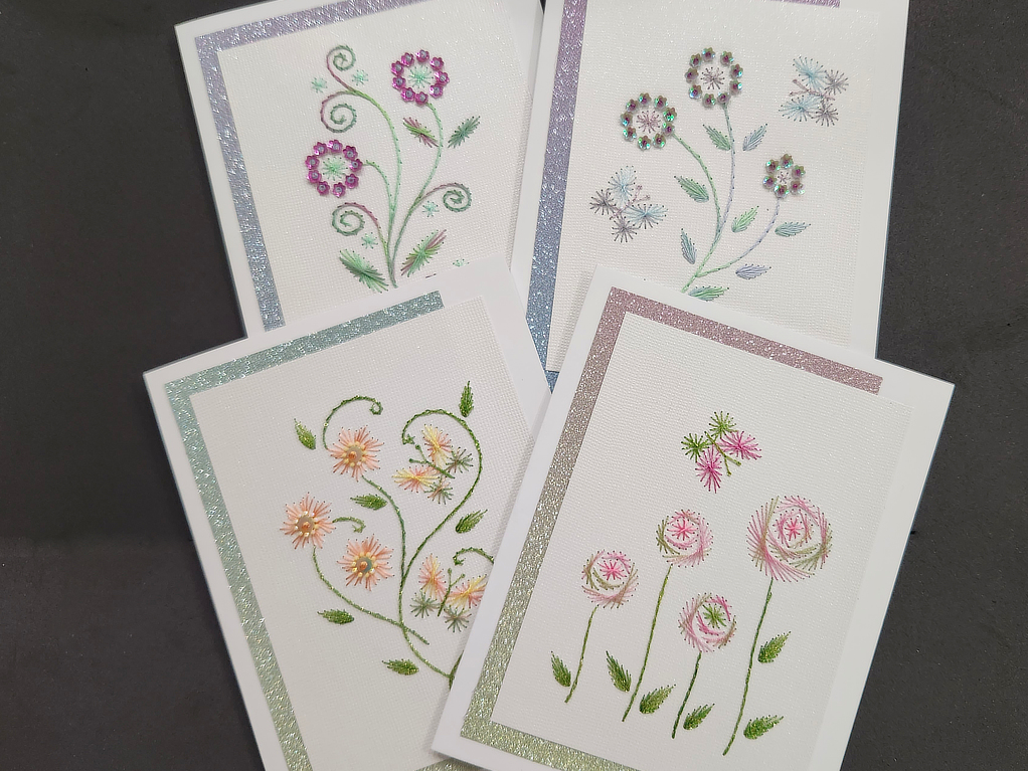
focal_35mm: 27
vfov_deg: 51.4
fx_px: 802
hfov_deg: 64.9
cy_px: 396
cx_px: 595
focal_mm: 5.4
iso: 400
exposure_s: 1/120
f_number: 1.8
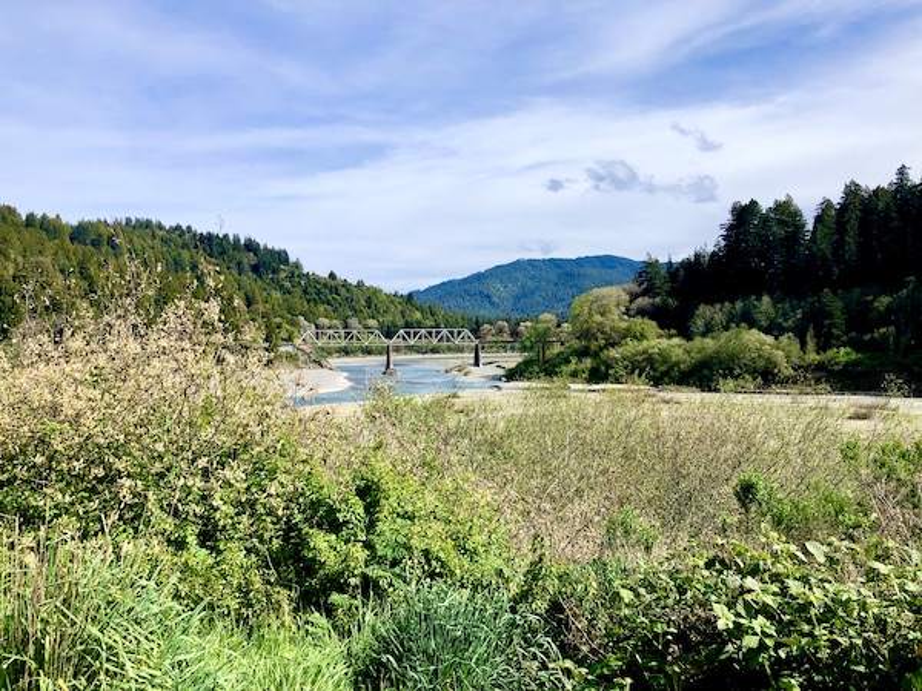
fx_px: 746
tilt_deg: +1.0
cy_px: 346
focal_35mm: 28
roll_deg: +1.7
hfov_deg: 63.4
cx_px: 461
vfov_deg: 49.7
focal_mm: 4
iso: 20
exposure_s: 1/2288
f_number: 1.8
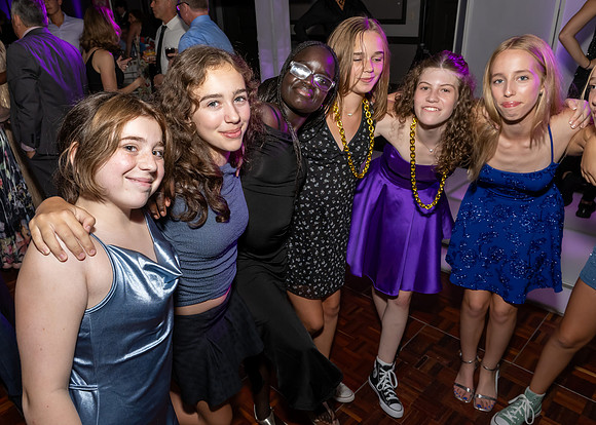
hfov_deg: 67.7
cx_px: 276
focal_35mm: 26
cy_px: 212
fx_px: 444
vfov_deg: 51.2
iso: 1000
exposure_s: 1/250
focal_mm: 17
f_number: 7.1
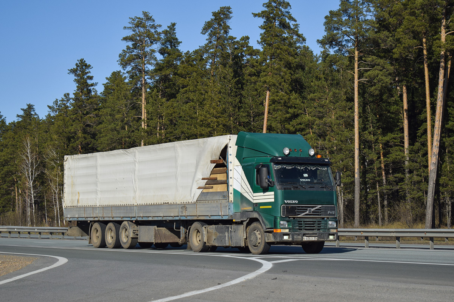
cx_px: 227
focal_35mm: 82
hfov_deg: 24.6
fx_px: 1040
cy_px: 151
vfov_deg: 16.6
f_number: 7.1
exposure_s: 1/1600
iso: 200
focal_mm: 55
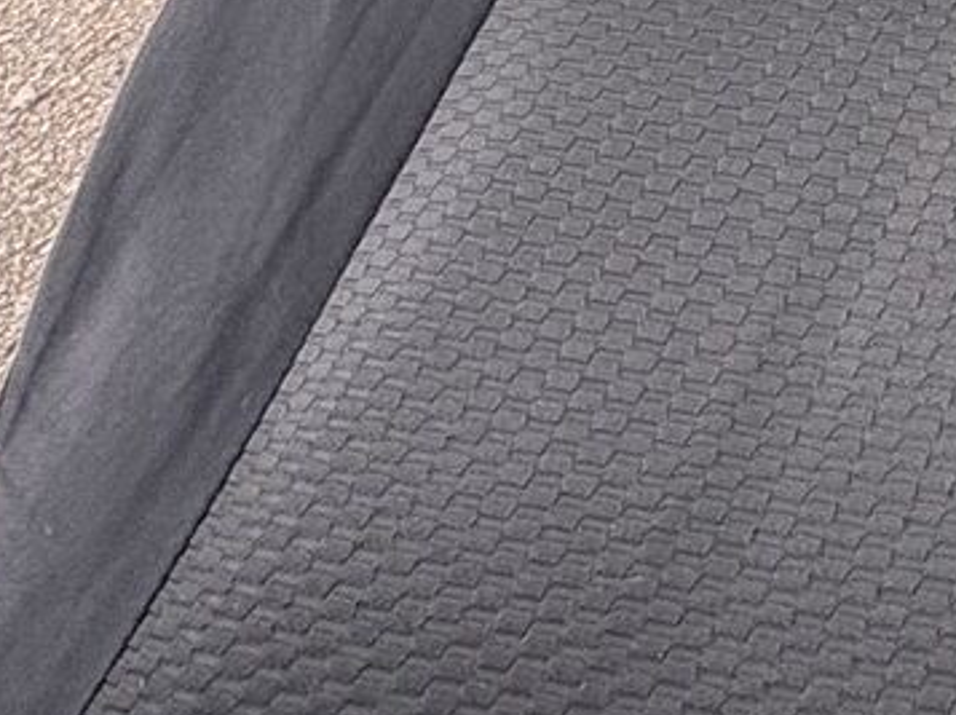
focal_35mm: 67
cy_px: -704
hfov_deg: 20.8
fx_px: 1848
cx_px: 1691
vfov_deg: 16.7
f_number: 2.2
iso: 50
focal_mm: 2.22
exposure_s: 1/131
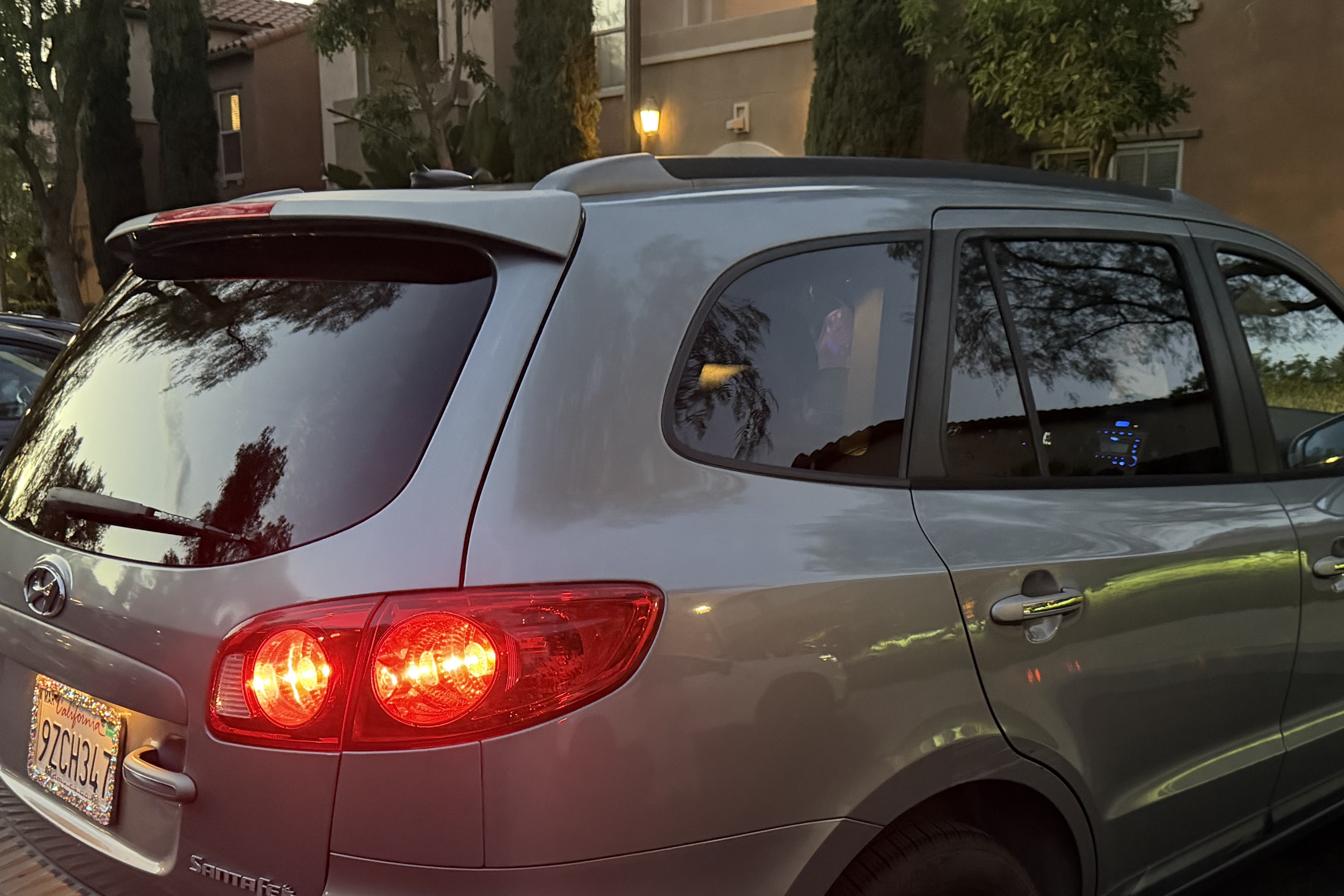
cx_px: 733
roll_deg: -0.6
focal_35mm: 38
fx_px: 1418
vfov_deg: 34.3
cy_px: 675
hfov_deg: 50.6
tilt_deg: -12.0
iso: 1000
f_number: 1.78
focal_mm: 6.76
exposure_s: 1/30
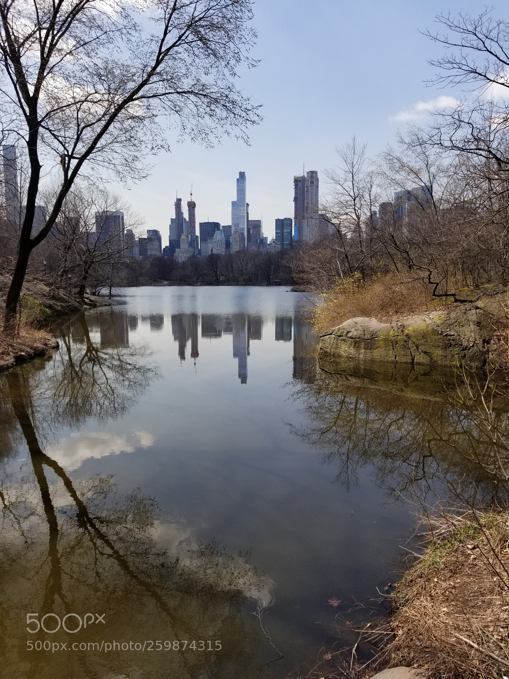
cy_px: 340
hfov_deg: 53.1
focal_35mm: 26
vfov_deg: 67.3
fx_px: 510
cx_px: 254
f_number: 1.7
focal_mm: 4.25
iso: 50
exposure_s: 1/2064
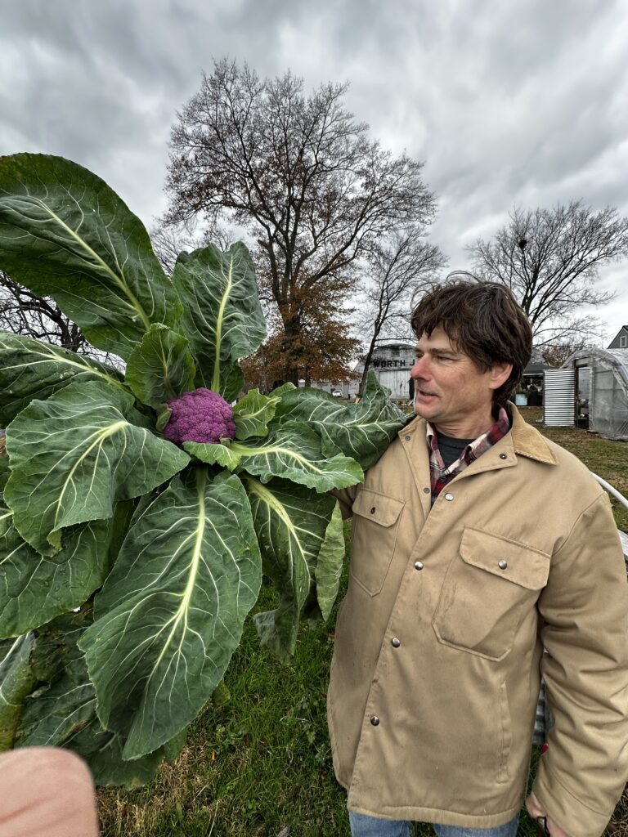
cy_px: 418
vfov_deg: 102.1
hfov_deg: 85.7
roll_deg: +1.1
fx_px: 339
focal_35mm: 14
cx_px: 314
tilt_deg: -3.7
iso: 40
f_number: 2.2
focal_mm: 2.22
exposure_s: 1/129
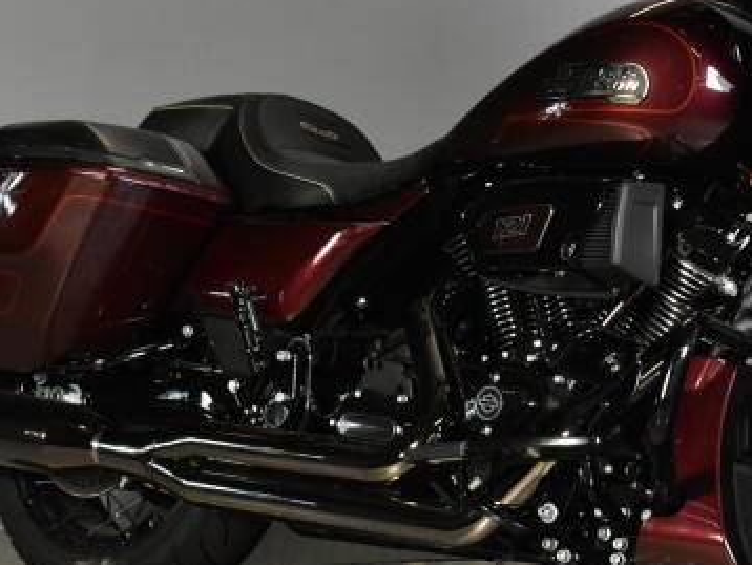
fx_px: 2239
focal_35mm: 103
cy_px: 215
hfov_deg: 18.9
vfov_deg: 14.4
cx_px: 569
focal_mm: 32
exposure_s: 1/125
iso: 3200
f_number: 7.1
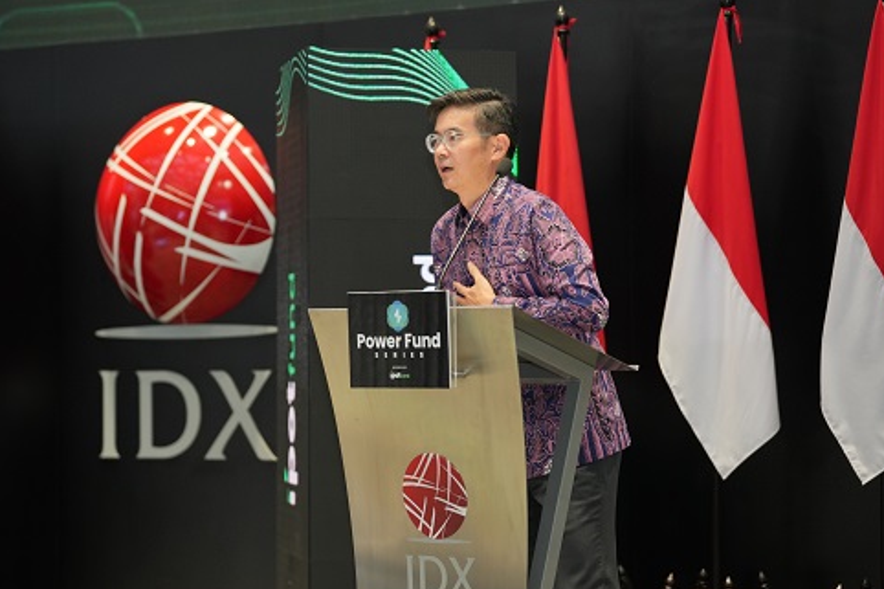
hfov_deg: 20.2
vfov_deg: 13.5
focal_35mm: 101
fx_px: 2479
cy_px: 306
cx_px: 435
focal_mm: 95
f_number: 3.2
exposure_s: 1/100
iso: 1600
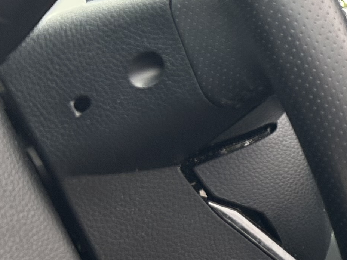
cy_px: 235
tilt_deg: +6.1
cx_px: 734
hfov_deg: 14.1
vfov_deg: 13.0
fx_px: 1133
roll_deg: +2.0
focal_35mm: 113
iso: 80
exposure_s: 1/121
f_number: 1.5
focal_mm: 5.7
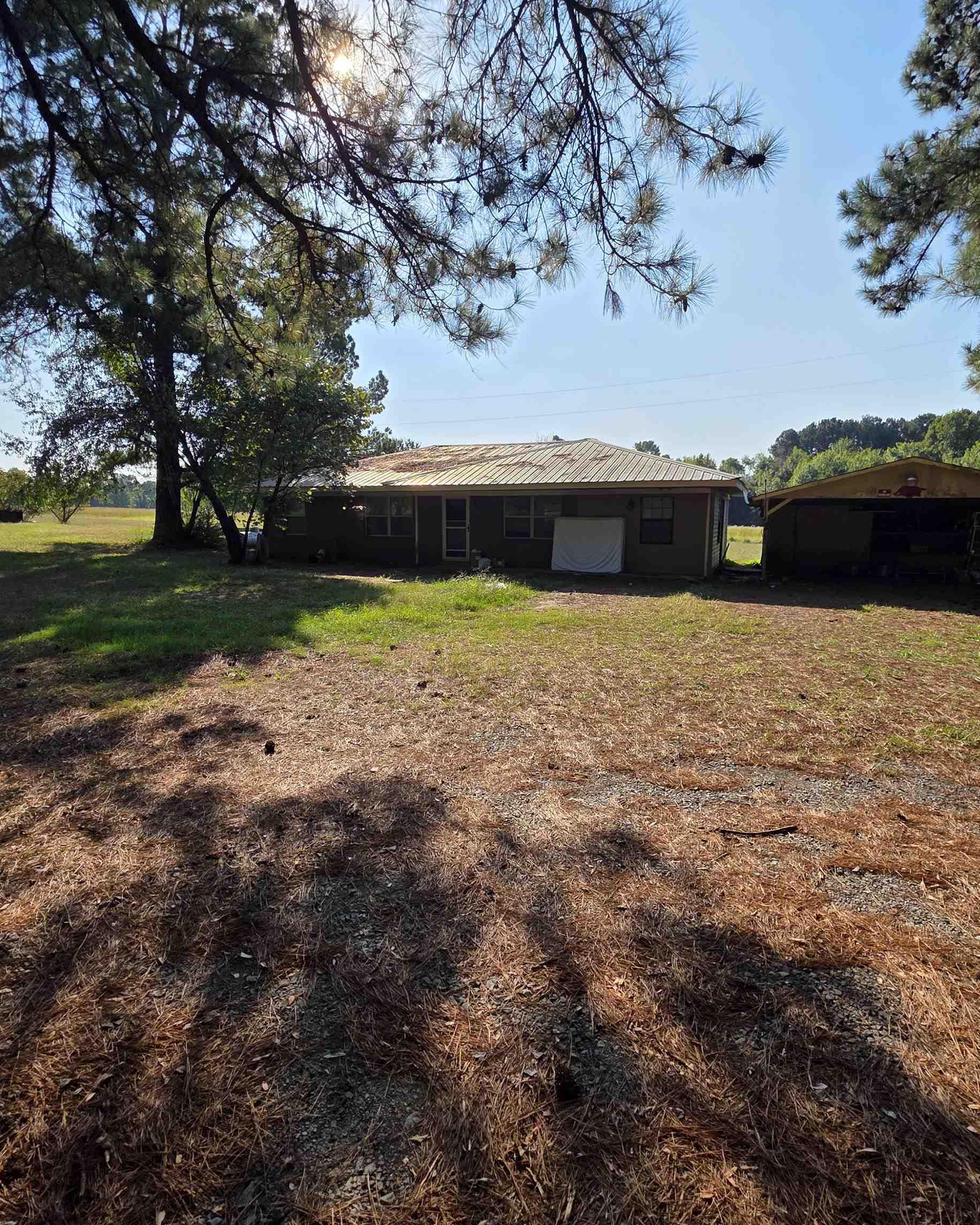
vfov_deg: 89.6
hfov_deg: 77.0
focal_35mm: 17
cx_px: 488
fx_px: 616
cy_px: 612
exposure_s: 1/2470
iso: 40
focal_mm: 2.2
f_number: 1.9
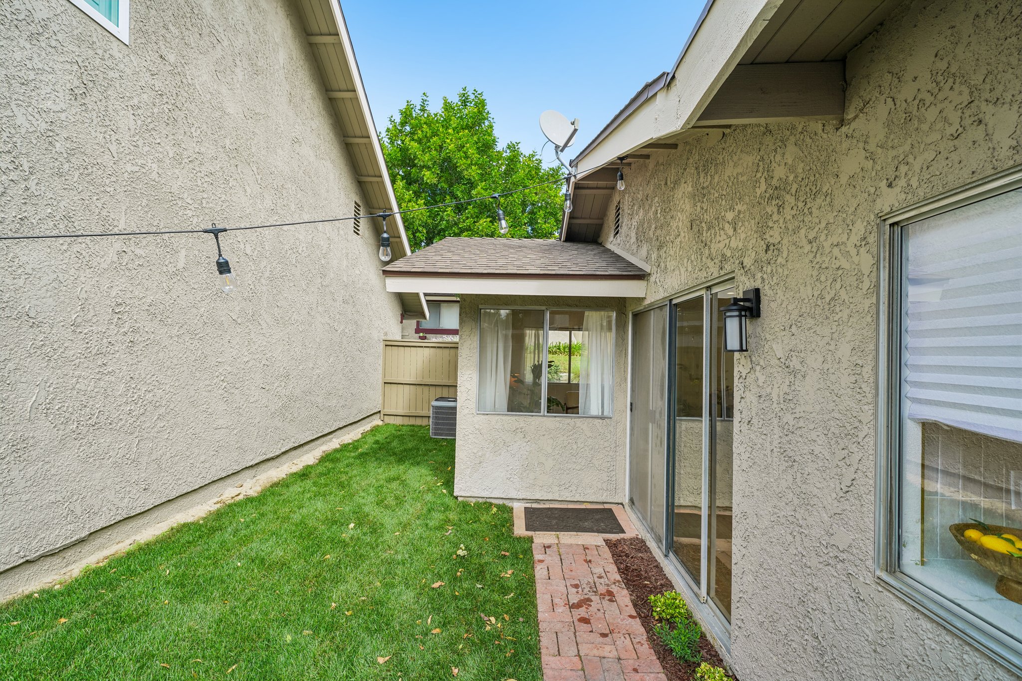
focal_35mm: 15
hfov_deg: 100.4
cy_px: 340
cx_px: 511
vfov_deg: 77.3
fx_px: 426
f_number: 8
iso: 100
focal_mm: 15
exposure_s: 1/60
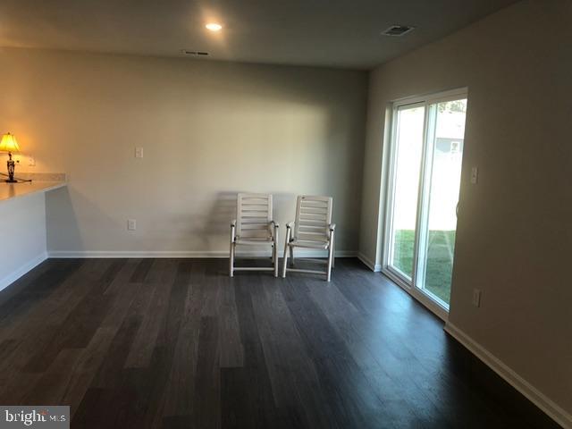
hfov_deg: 63.4
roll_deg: -2.3
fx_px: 463
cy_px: 214
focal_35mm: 28
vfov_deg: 49.7
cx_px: 286
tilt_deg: -7.4
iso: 25
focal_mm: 3.99
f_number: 1.8
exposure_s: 1/40
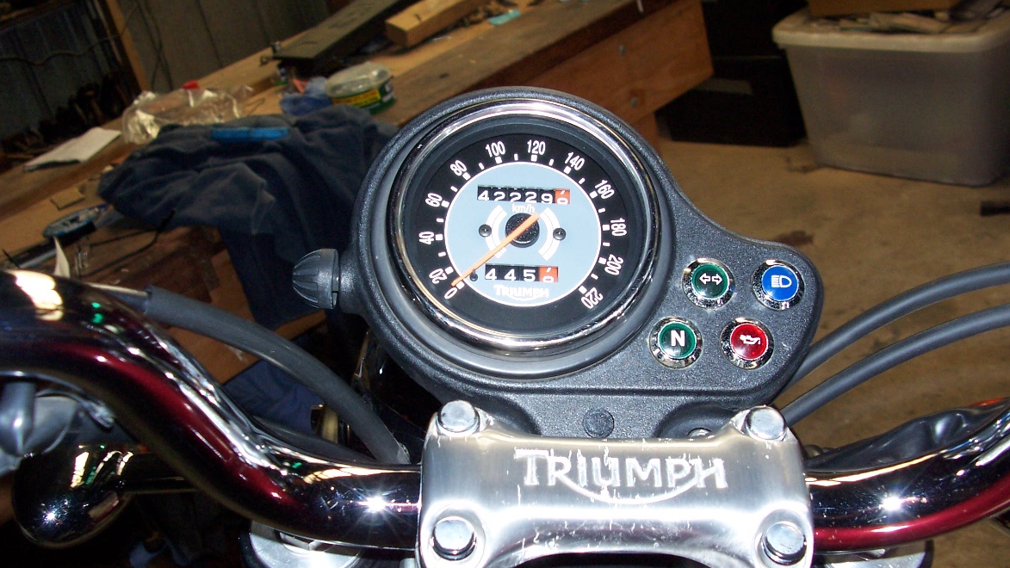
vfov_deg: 30.3
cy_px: 359
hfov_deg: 51.6
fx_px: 1045
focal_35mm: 39
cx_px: 506
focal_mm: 6
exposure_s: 1/60
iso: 140
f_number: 2.8
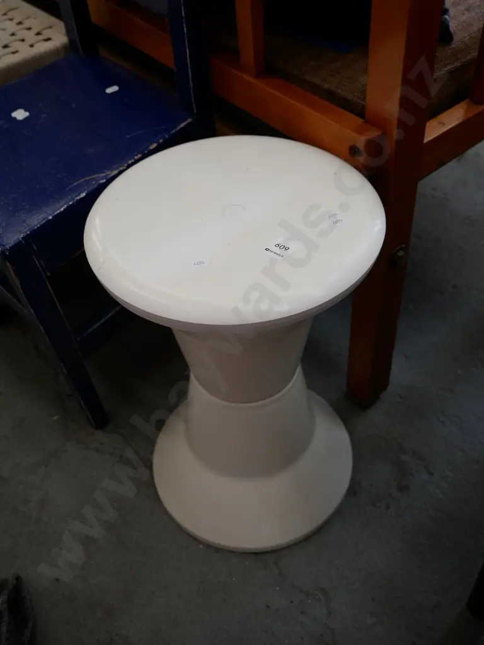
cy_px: 322
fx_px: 634
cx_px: 242
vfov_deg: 54.0
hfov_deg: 41.8
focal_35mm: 34
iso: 400
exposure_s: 1/60
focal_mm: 17
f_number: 4
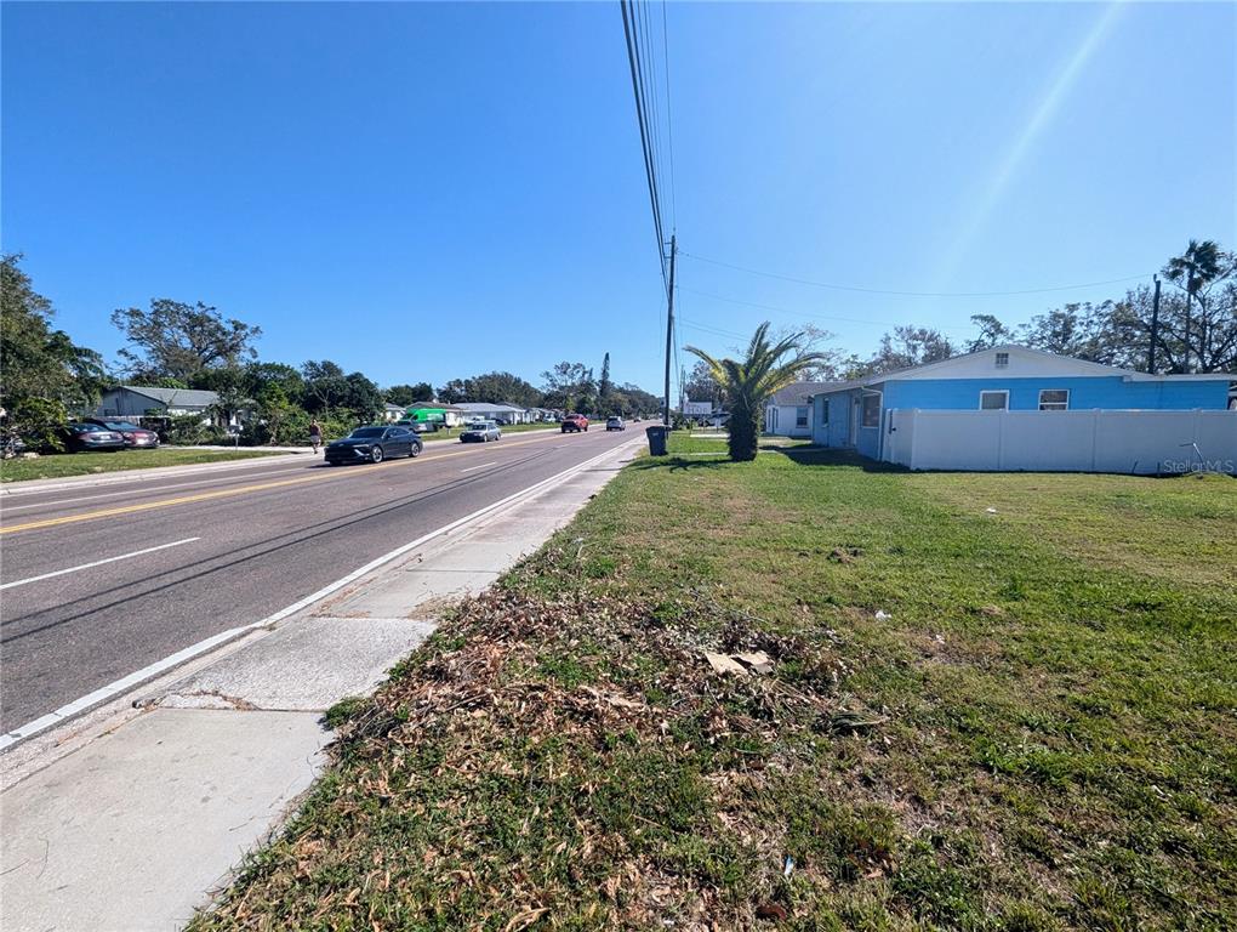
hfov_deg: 106.1
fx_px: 465
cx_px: 618
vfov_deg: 90.1
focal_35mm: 13
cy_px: 466
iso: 50
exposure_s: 1/1712
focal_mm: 1.95
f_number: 2.2
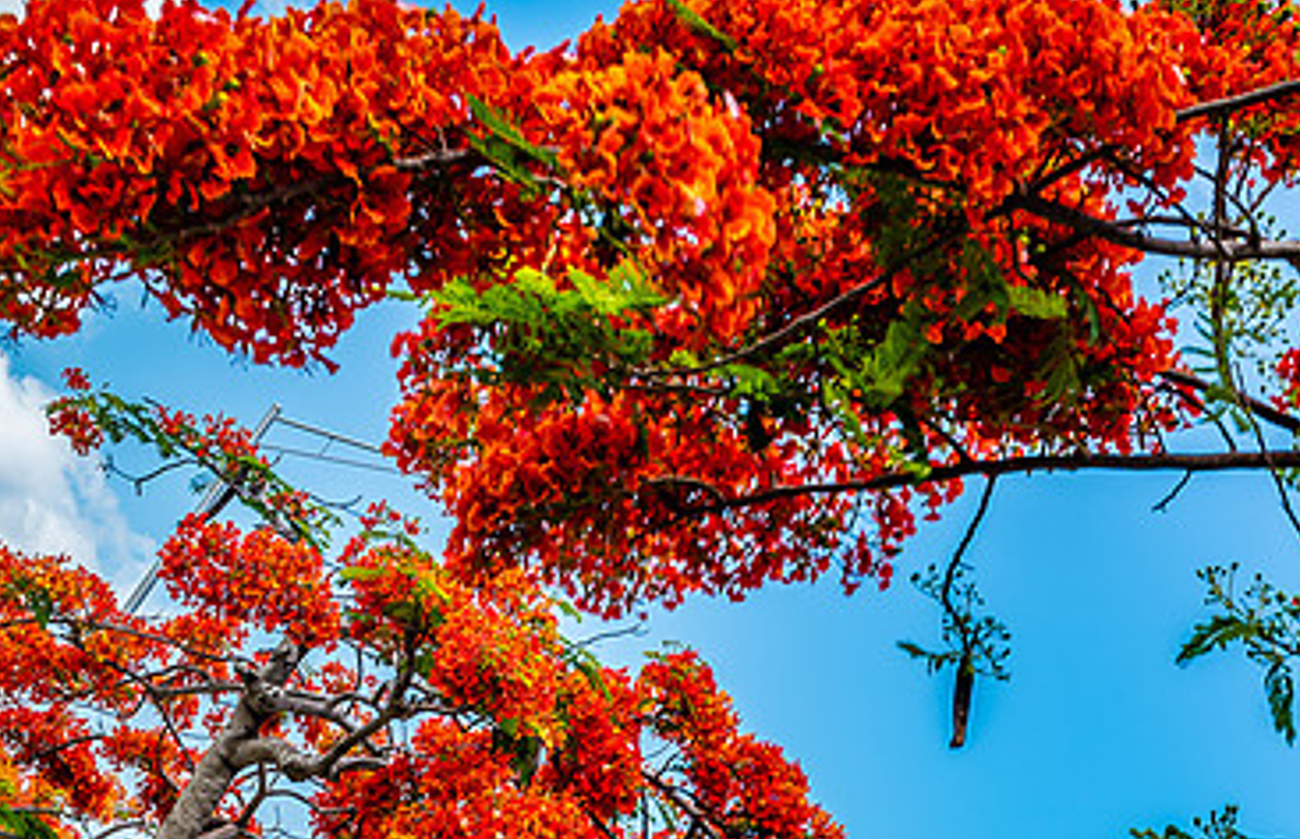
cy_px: 551
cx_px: 490
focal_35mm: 74
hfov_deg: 27.5
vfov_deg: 18.0
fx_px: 2647
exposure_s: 1/100
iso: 100
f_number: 8
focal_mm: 36
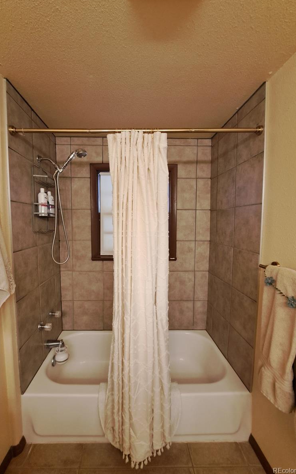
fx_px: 181
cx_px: 128
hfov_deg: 78.2
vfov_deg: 105.3
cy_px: 235
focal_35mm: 14
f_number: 2.2
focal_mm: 1.74
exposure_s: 1/33
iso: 200
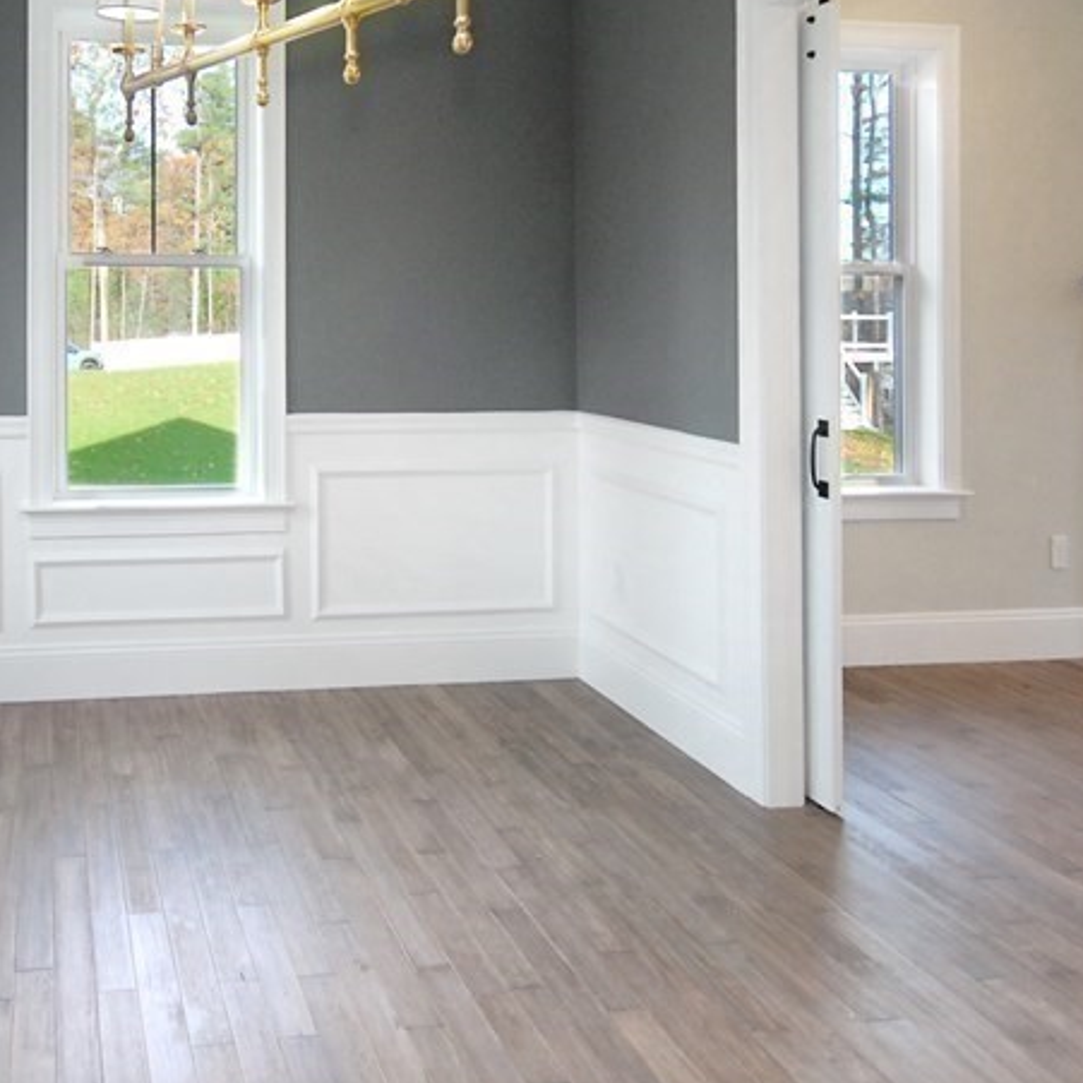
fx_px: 1026
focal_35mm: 29
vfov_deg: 54.4
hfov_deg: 55.6
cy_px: 355
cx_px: 572
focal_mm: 10
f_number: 4.5
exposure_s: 1/40
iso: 500
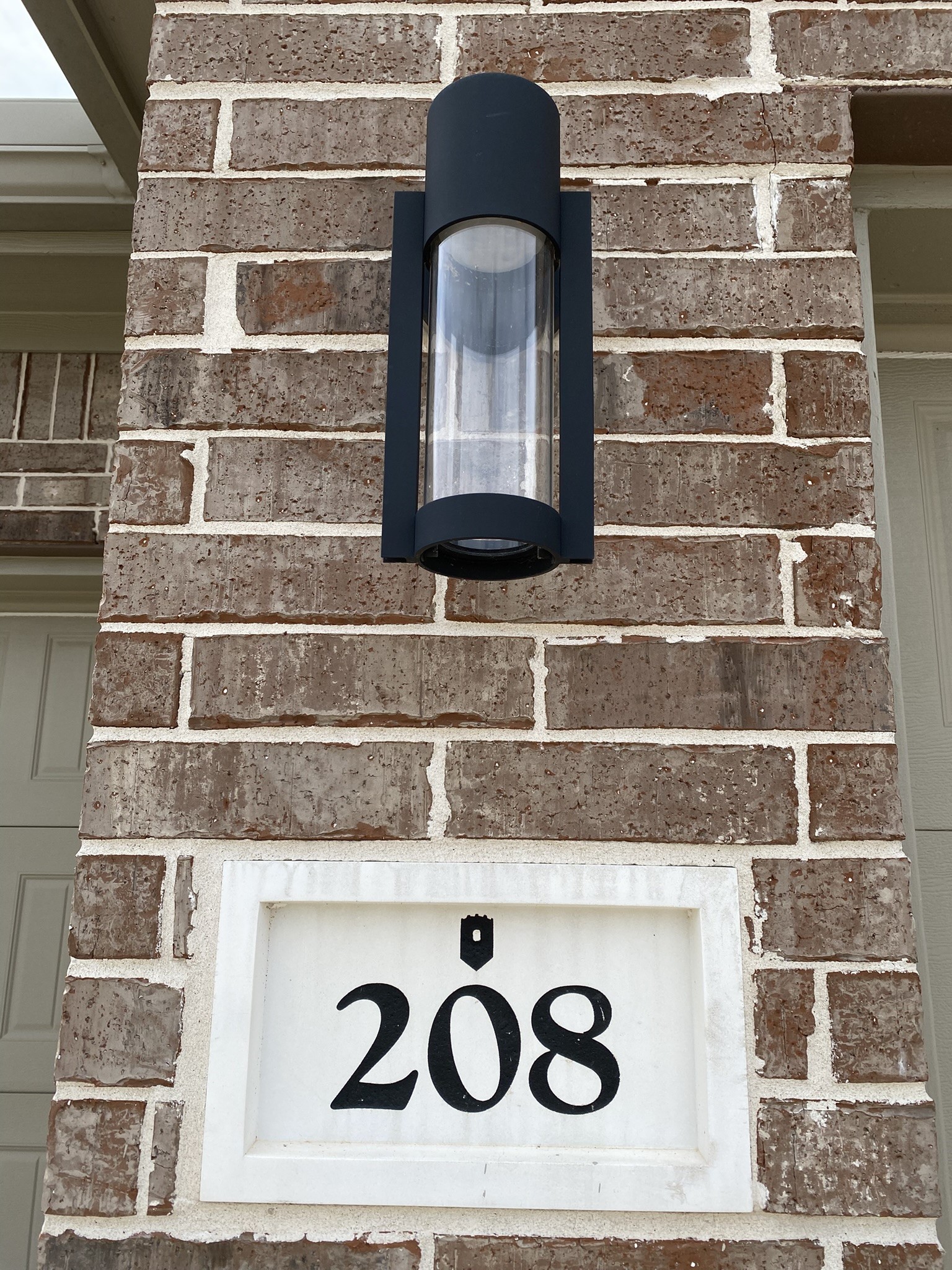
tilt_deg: +12.9
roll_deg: -1.7
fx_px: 953
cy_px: 635
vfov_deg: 67.3
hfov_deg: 53.1
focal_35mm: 26
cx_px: 476
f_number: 1.8
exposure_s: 1/2066
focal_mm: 4.25
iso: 32
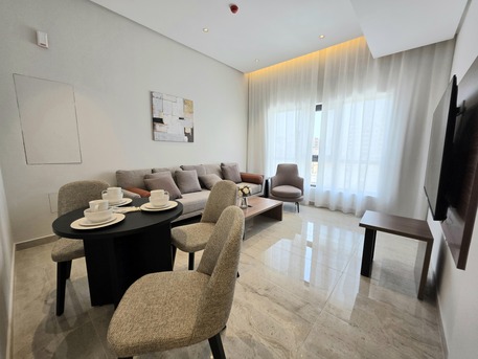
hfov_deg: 106.2
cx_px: 239
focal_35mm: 13
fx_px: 180
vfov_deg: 89.9
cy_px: 180
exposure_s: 1/101
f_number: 1.9
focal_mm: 2.2
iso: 40
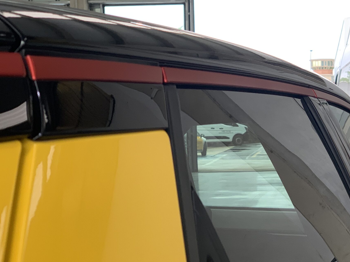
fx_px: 789
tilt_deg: -1.1
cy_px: 127
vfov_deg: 18.9
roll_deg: +0.4
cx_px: 248
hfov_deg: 24.8
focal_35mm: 78
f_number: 2.4
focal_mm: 6
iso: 64
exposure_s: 1/122
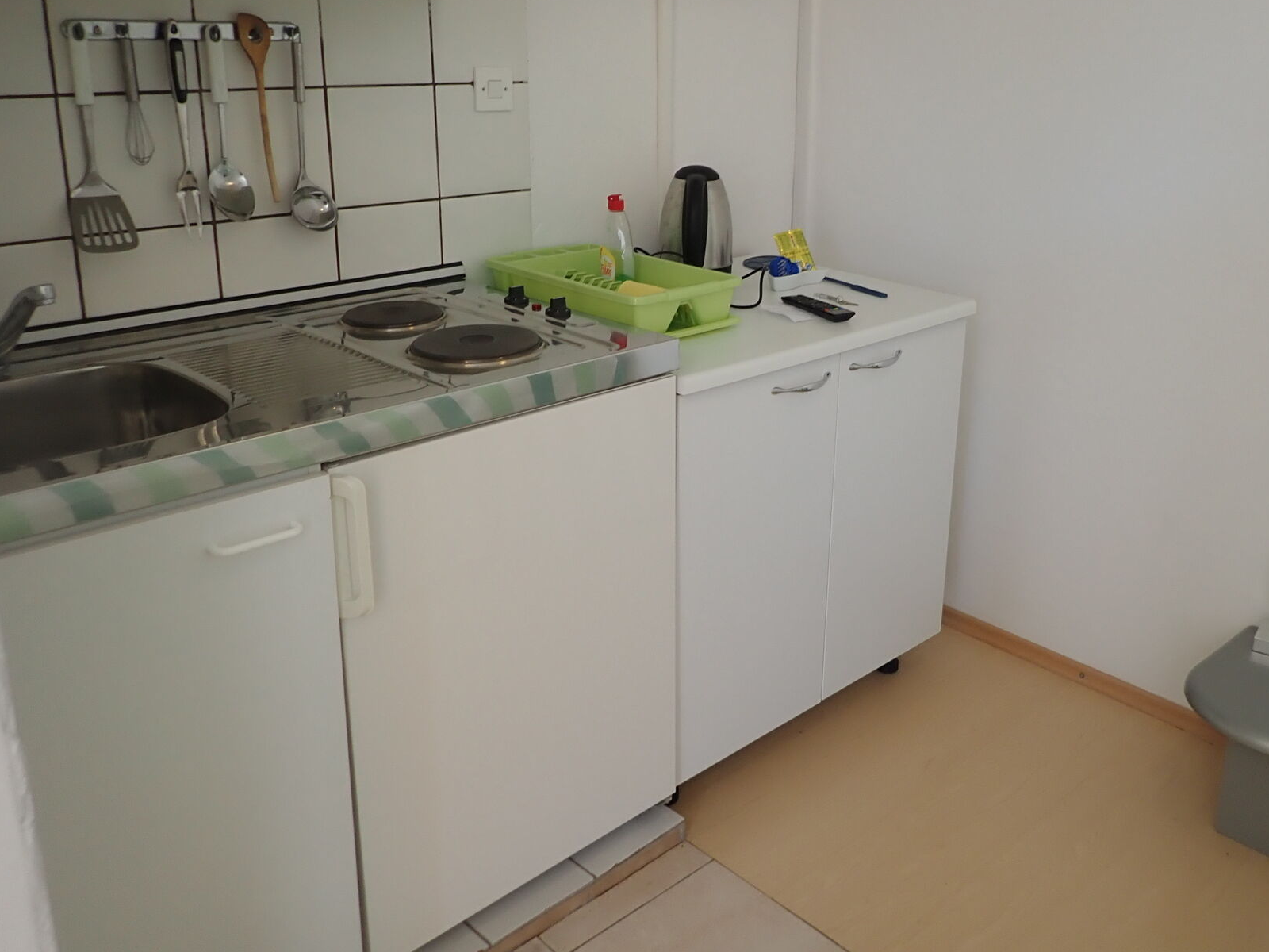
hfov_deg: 56.5
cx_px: 746
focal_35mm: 32
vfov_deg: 43.7
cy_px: 344
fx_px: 1173
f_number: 2
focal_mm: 4.5
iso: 100
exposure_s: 1/80
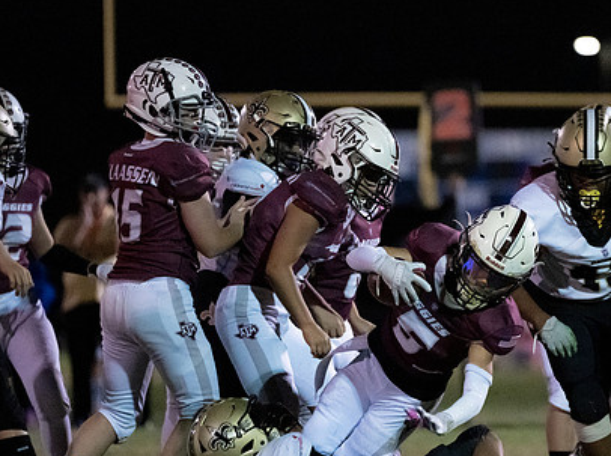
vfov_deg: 3.5
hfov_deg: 4.7
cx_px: 502
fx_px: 7435
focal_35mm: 422
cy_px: 173
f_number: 2.8
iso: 12800
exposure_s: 1/1000
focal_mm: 200
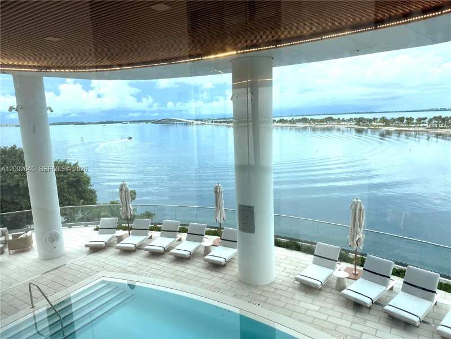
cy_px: 170
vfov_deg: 56.8
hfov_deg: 71.6
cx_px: 226
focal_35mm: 24
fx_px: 313
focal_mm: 6.76
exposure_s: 1/1192
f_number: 1.78
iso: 80
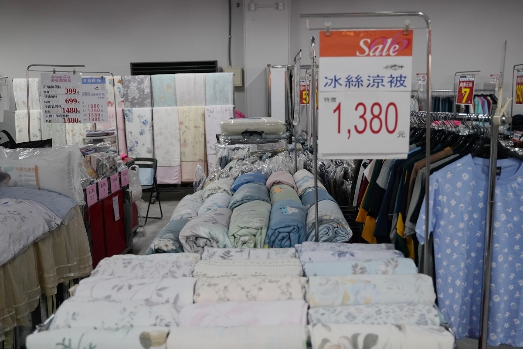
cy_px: 174
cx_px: 262
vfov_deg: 37.9
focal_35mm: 35
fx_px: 508
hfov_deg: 54.4
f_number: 2.8
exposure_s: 1/160
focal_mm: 35
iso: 2000
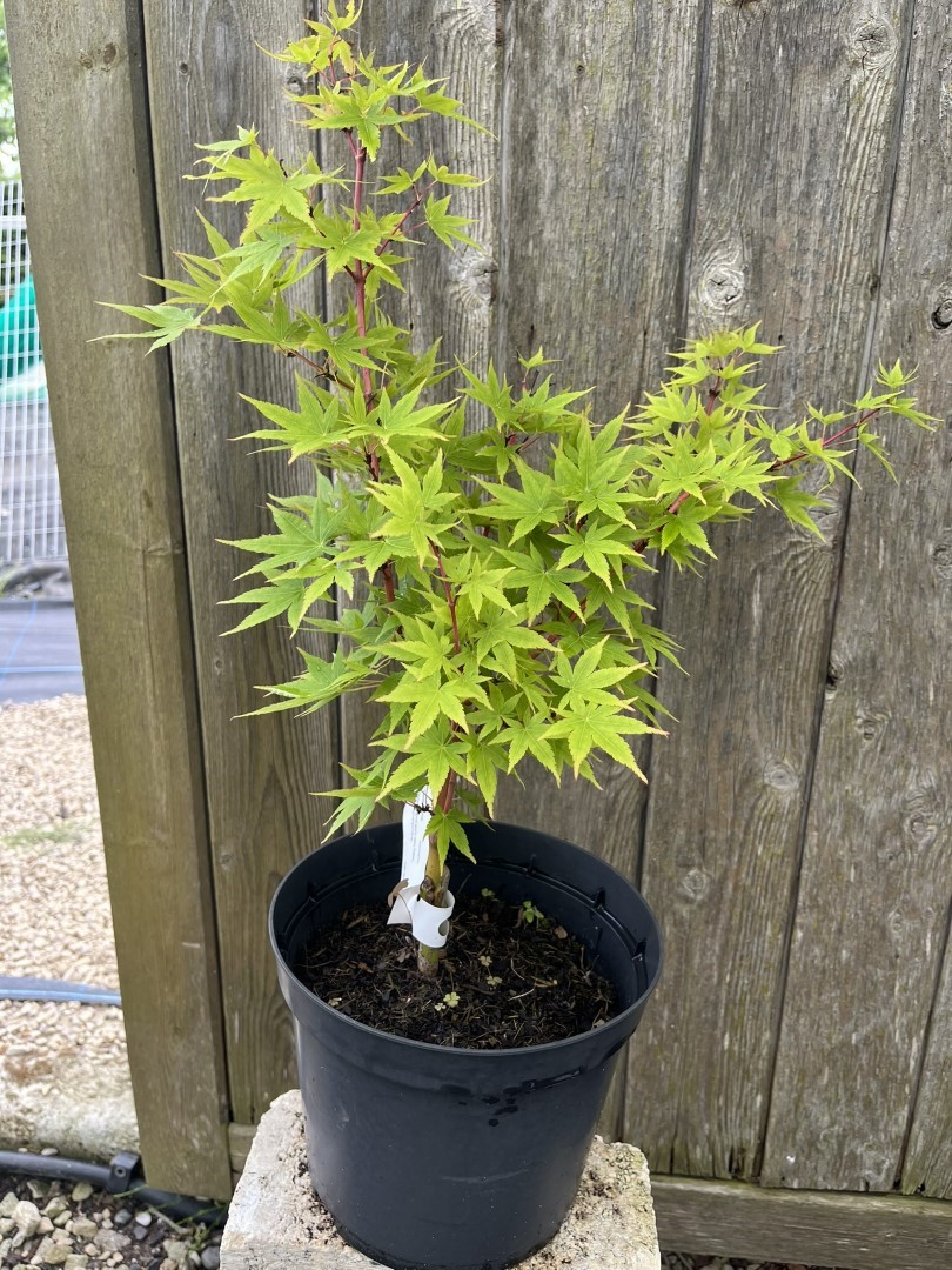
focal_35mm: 26
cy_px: 635
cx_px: 476
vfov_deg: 67.3
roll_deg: -1.3
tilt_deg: -17.8
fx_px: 953
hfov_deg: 53.1
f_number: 1.6
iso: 50
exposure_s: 1/121
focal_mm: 5.1
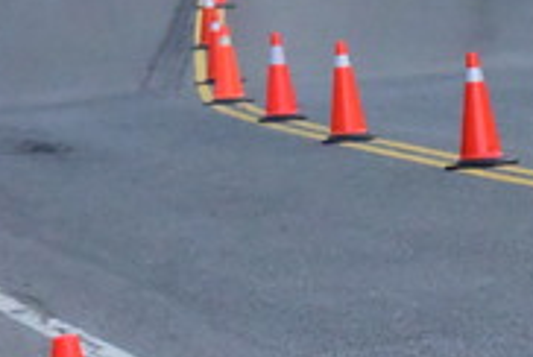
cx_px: 922
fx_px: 8245
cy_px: 19
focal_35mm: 556
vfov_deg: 2.5
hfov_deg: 3.7
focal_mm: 130
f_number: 14
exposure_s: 1/3200
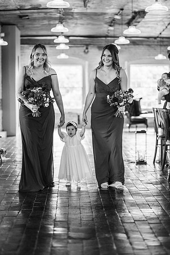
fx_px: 603
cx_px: 85
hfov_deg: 16.0
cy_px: 128
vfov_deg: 23.9
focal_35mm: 85
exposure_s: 1/200
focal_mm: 85
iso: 450
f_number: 2
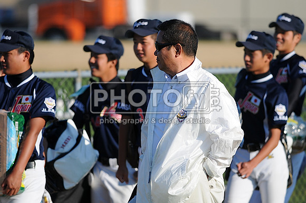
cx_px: 153
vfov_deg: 3.0
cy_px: 102
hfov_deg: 4.6
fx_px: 3820
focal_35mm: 450
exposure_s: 1/1600
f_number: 4
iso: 200
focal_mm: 300
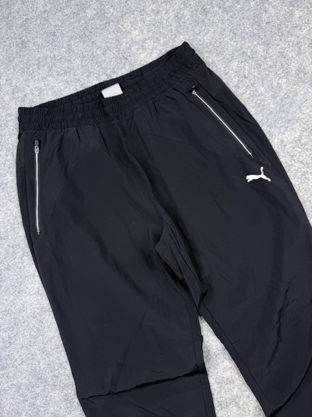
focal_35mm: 24
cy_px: 208
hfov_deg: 56.8
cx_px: 156
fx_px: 288
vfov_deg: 71.6
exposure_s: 1/100
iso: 80
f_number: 1.78
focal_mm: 6.76
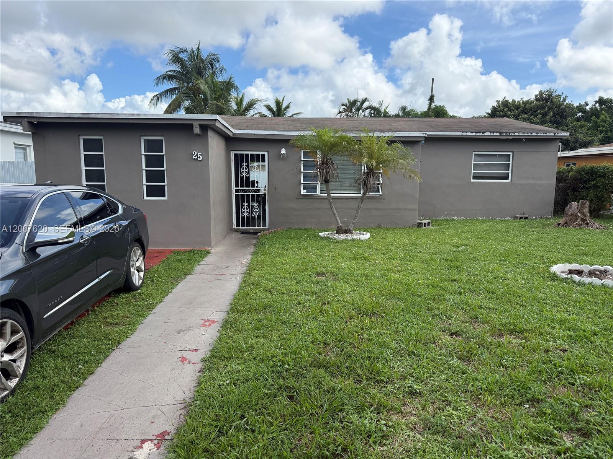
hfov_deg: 71.6
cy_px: 230
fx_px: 425
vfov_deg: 56.8
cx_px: 306
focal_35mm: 24
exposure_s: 1/3425
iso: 100
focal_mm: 6.76
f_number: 1.78
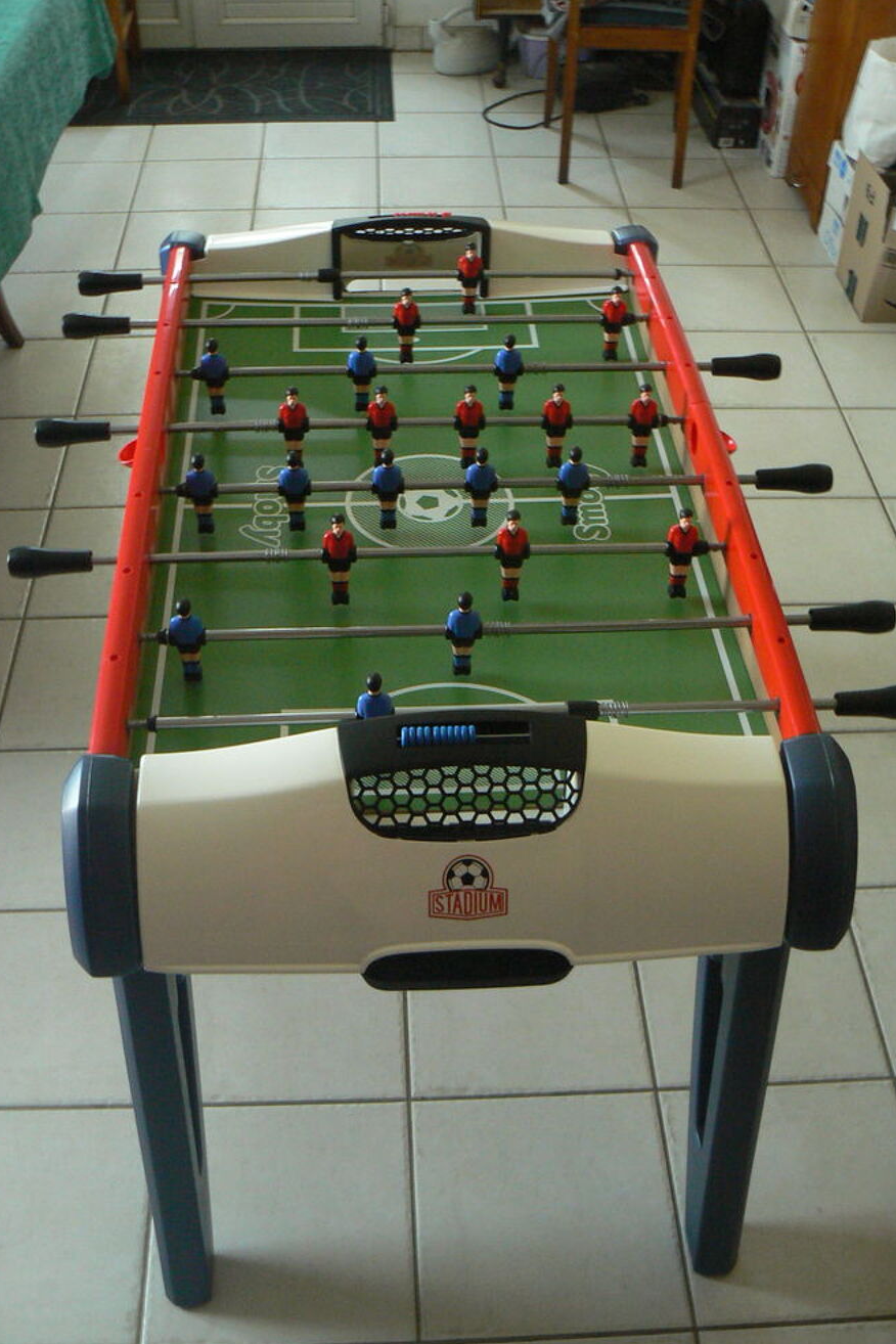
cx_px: 452
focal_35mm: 38
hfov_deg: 35.1
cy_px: 674
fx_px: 1419
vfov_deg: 50.7
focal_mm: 6
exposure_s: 1/10
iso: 200
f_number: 2.8
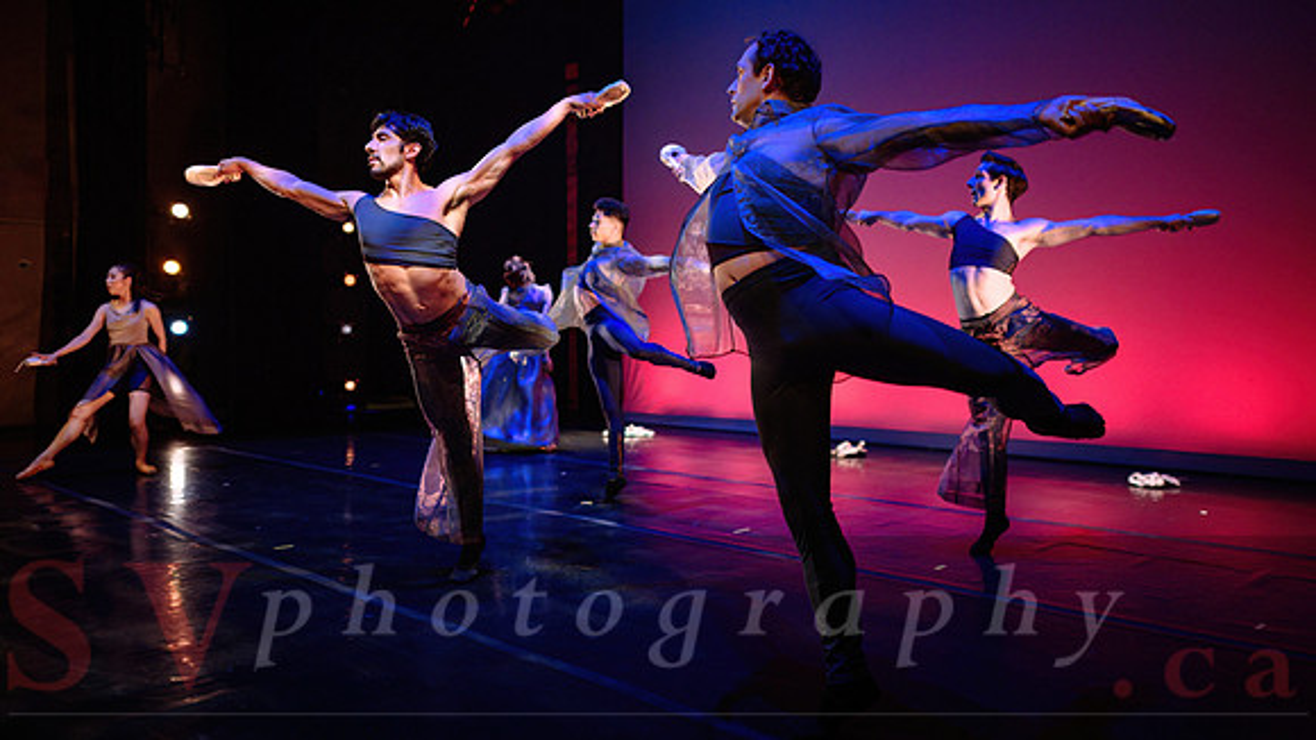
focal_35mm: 28
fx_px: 976
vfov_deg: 41.5
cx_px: 732
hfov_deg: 67.8
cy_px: 366
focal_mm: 24
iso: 1000
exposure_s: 1/400
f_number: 1.4
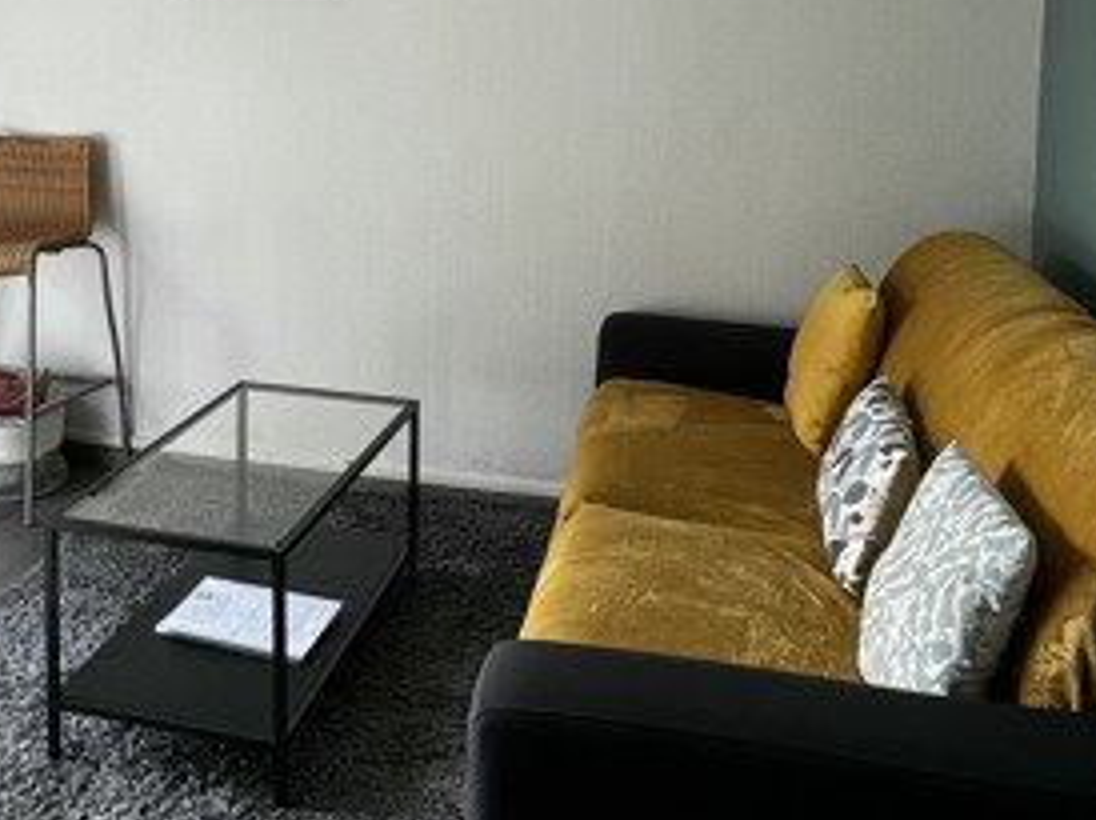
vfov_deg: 35.8
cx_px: 324
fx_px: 1202
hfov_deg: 47.8
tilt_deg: -4.5
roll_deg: -0.8
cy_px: 112
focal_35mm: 38
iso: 40
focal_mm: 1.57
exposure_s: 1/99
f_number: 1.8
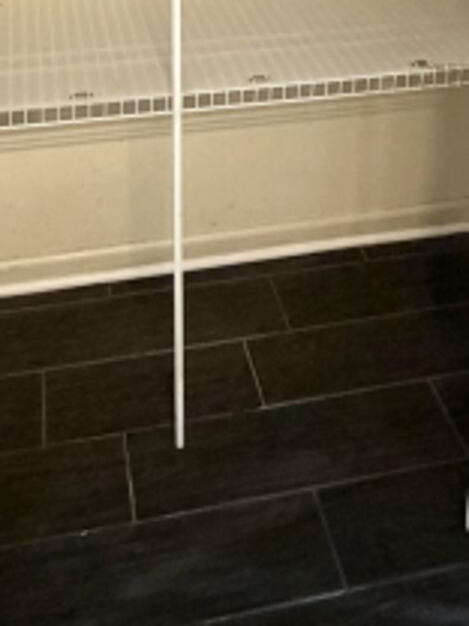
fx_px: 813
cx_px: 189
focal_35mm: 45
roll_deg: -1.6
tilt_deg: -9.1
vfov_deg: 31.2
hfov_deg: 32.1
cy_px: -212
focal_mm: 2.22
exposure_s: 1/60
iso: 500
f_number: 2.2
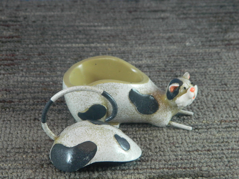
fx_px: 580
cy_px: 90
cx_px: 120
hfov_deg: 23.3
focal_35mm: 84
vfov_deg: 17.6
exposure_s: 1/25
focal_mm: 15.1
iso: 400
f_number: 4.2
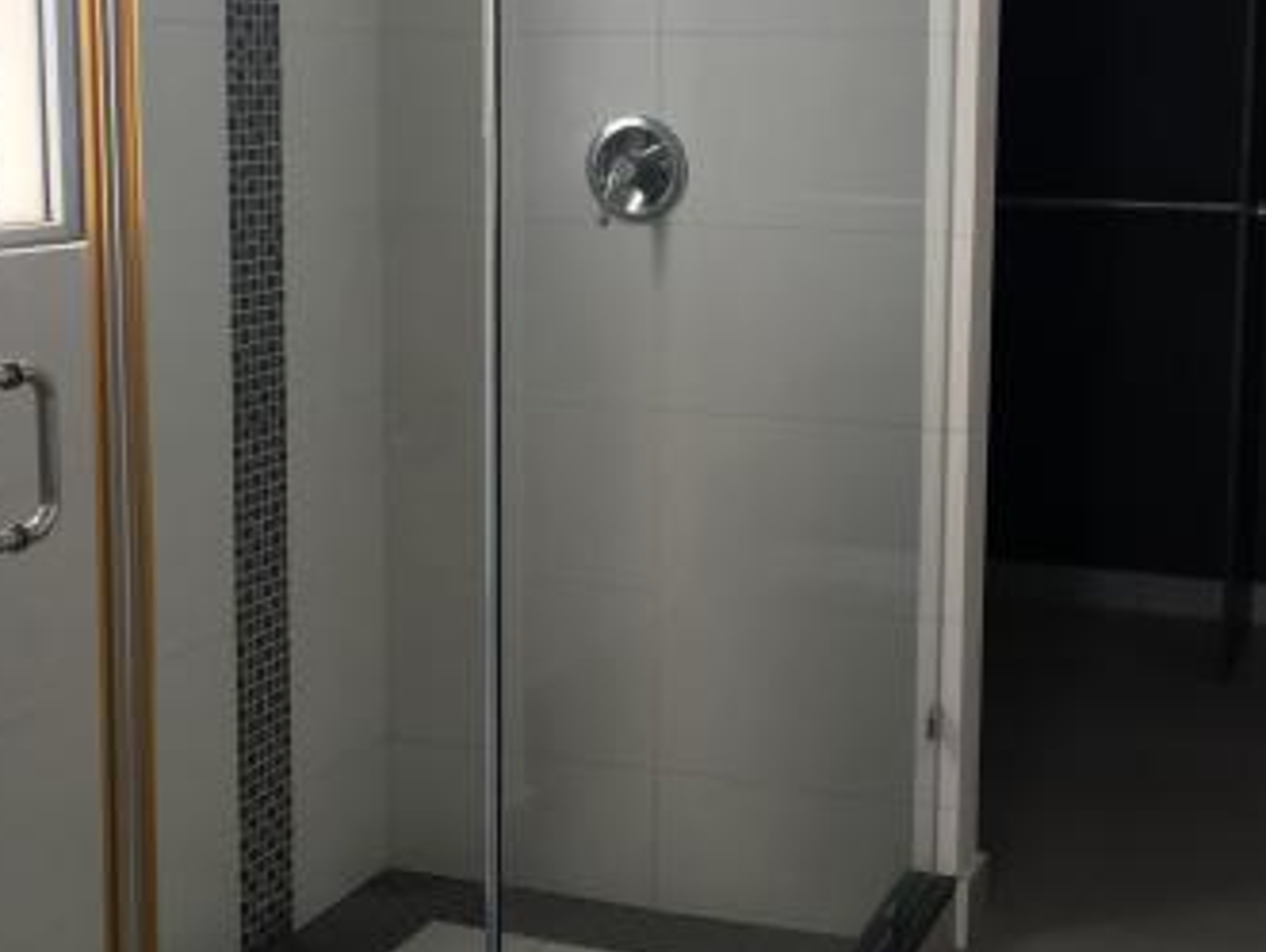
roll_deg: +0.2
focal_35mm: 56
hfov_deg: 34.3
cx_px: 708
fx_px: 2050
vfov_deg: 26.1
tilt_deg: -7.4
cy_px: 352
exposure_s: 1/120
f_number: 2.2
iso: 32
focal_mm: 4.15
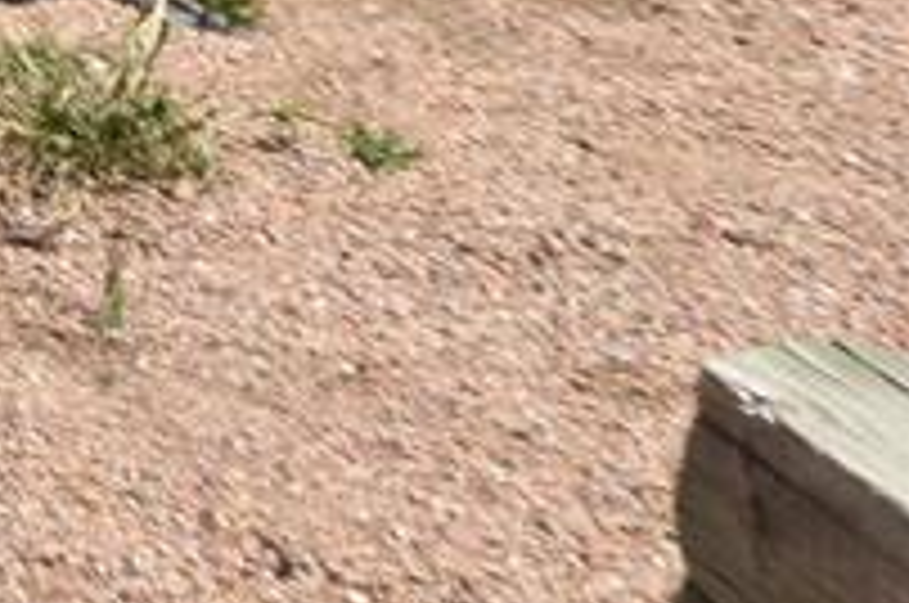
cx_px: -1386
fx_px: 5182
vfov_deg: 6.3
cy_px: -886
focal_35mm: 206
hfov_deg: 8.9
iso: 100
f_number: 10
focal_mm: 27
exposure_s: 1/200
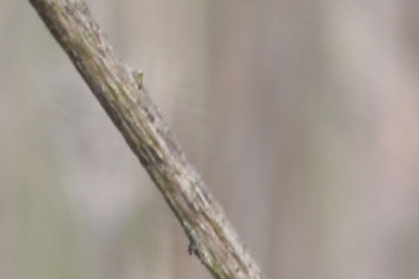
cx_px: -149
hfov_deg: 0.4
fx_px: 61828
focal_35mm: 5315
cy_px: -495
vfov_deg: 0.3
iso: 500
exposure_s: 1/1250
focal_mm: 600
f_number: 7.1
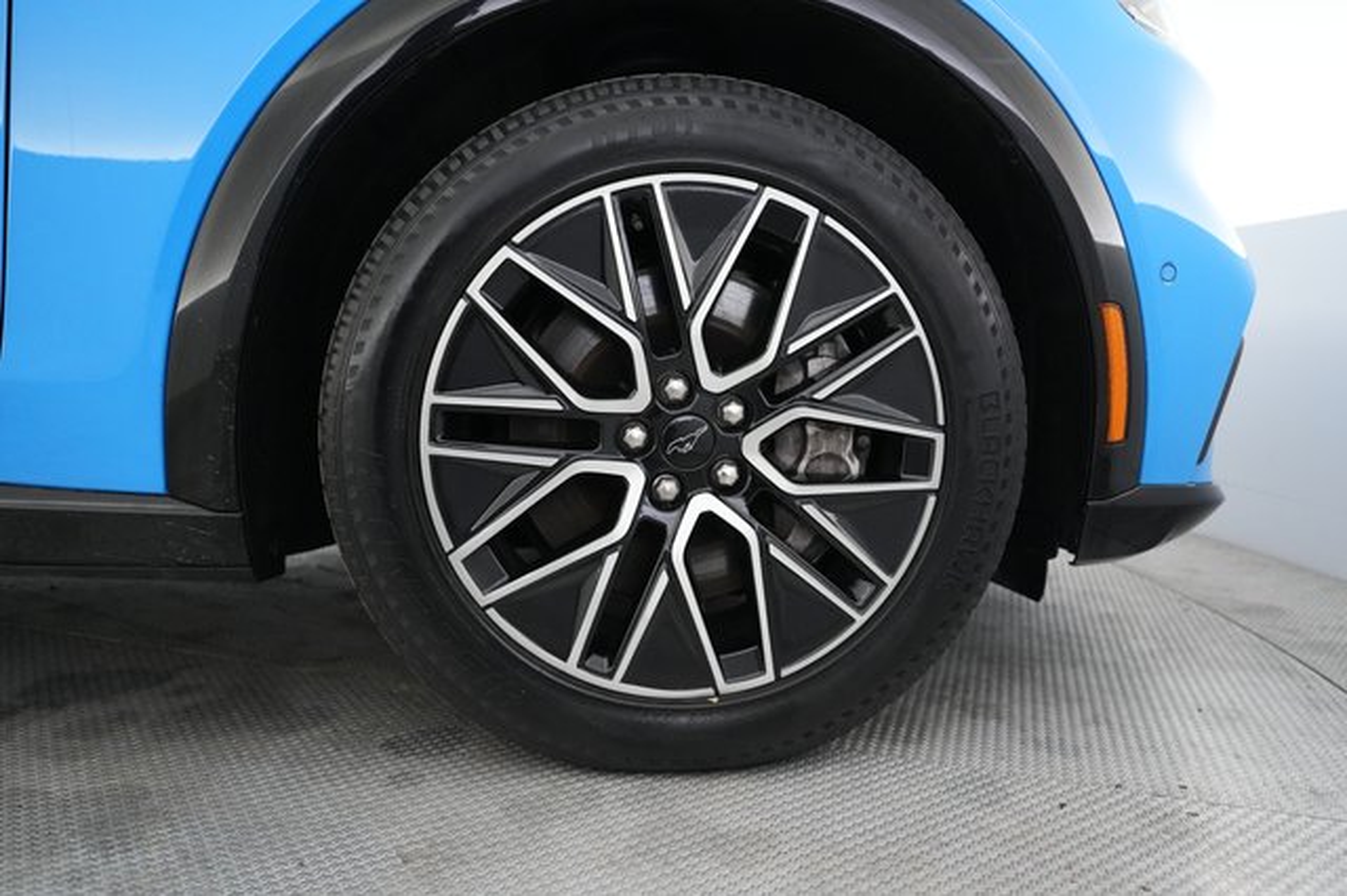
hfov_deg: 71.5
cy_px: 448
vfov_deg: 51.2
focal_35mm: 25
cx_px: 674
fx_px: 935
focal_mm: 25
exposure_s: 1/160
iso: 5000
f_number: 2.8
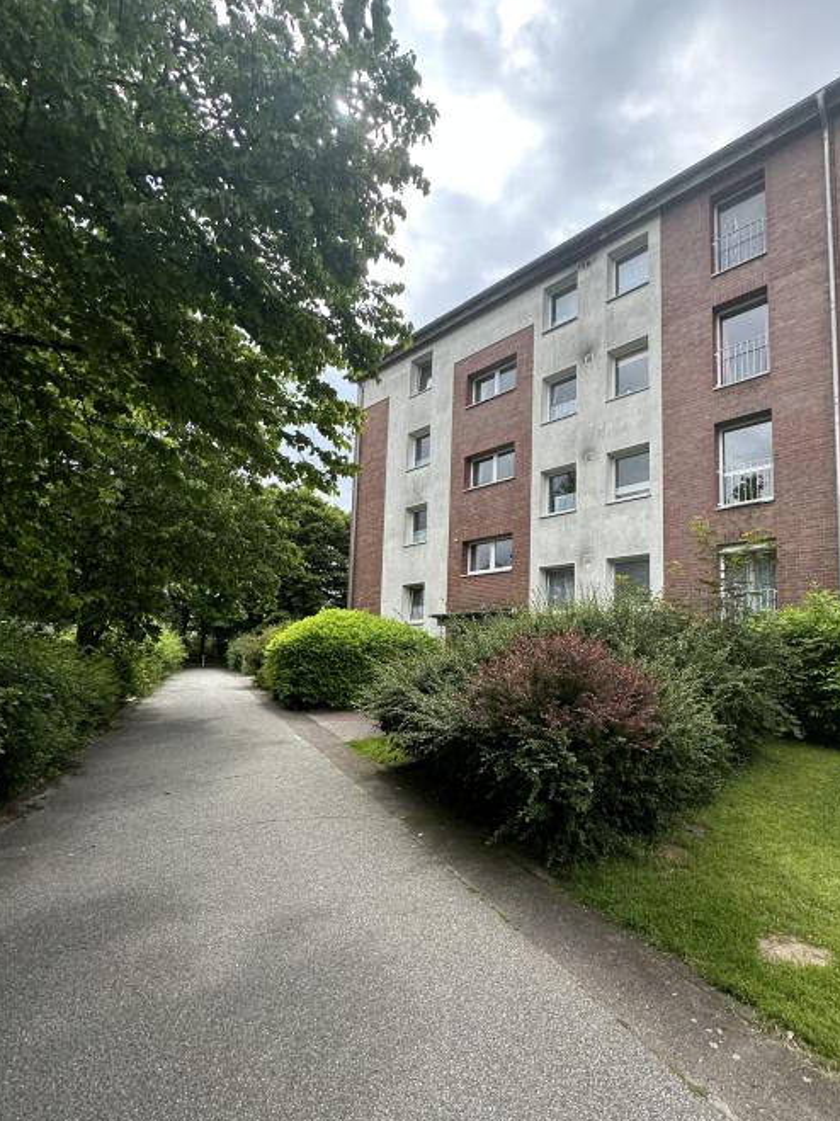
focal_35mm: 17
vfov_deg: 90.8
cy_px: 612
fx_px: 550
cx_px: 500
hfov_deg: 74.0
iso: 40
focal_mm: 2.22
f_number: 2.2
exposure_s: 1/581
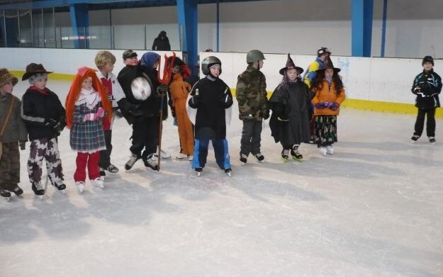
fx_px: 459
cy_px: 112
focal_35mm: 38
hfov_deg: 51.5
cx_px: 220
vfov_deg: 33.5
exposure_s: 1/30
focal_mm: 5.8
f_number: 2.8
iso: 320
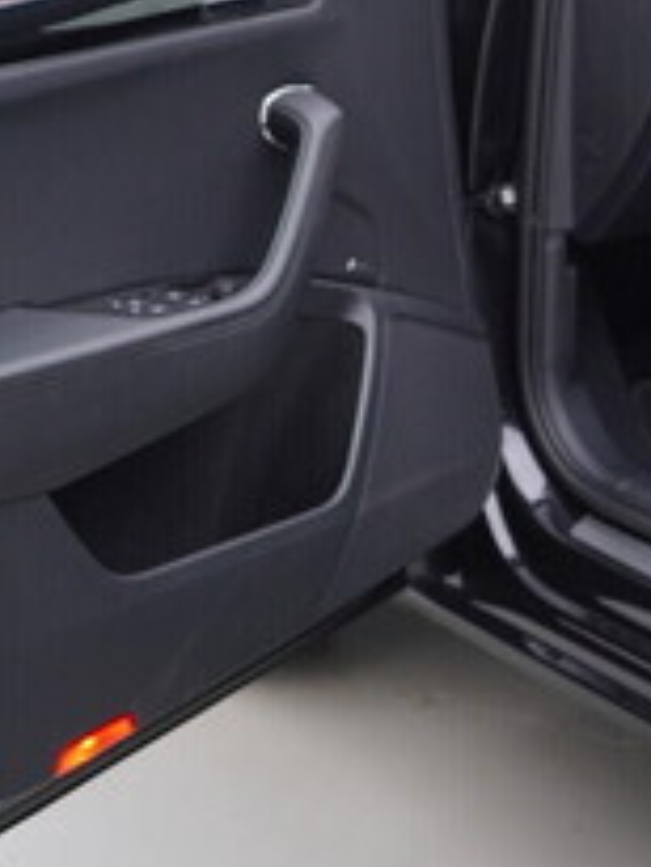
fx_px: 2330
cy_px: 154
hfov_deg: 15.8
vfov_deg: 20.8
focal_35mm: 93
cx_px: 554
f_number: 3.5
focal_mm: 24
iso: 125
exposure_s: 1/60
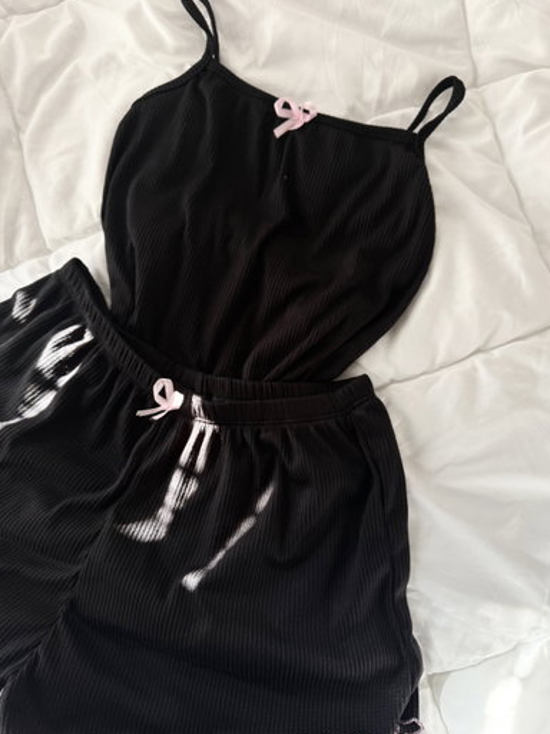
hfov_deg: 54.9
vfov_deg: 69.4
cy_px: 376
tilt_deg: -75.4
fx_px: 530
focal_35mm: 25
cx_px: 285
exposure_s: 1/121
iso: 125
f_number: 1.78
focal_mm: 6.76
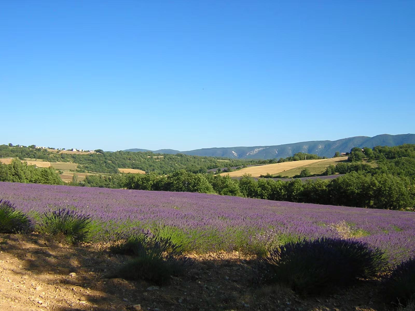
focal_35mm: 36
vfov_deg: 39.7
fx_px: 432
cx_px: 208
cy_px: 156
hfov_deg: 51.4
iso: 100
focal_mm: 4.7
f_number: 5.2
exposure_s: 1/272
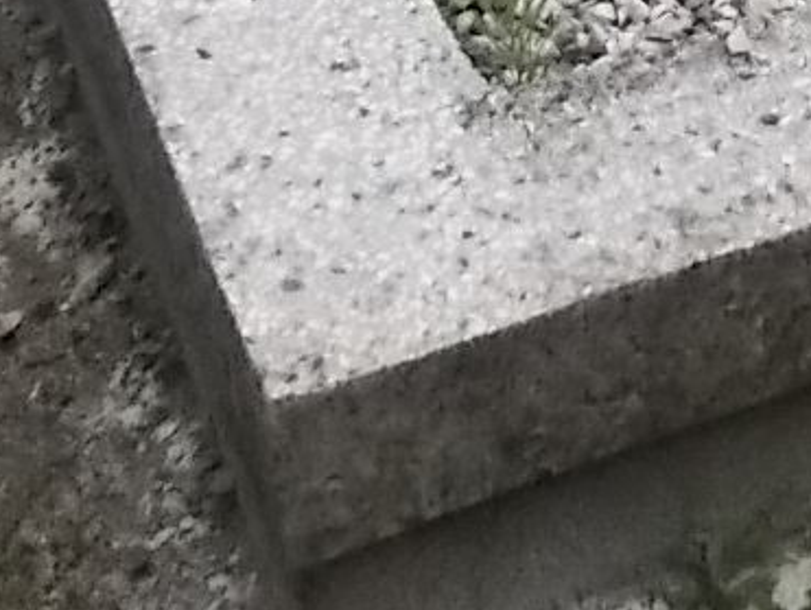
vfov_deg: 11.7
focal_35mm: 112
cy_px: -660
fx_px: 2627
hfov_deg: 17.0
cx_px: 894
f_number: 8
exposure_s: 1/400
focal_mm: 4.6
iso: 400
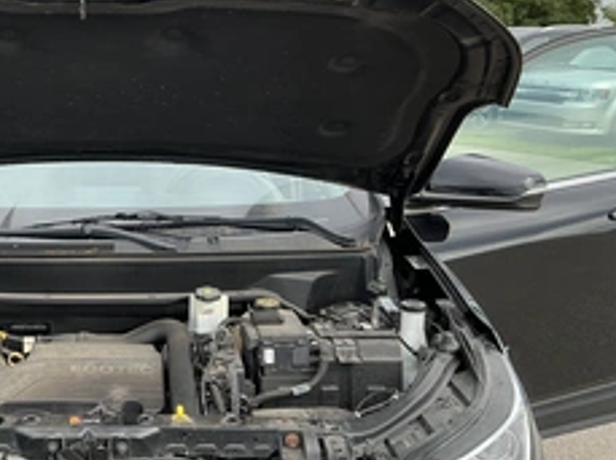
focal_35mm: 49
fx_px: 871
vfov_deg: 29.6
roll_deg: -1.0
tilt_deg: -11.4
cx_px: 97
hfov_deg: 37.2
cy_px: 196
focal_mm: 3
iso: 25
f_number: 1.8
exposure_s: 1/446
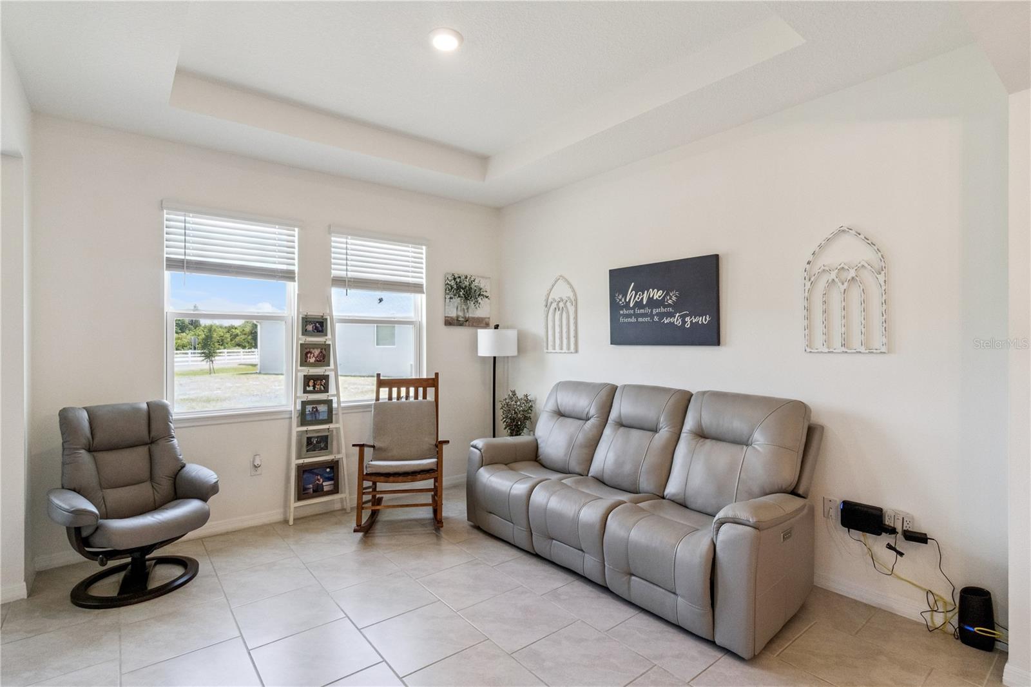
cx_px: 516
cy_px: 344
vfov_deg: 72.0
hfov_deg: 95.0
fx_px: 472
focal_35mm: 16
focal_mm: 11
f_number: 11
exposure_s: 1/60
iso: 1600
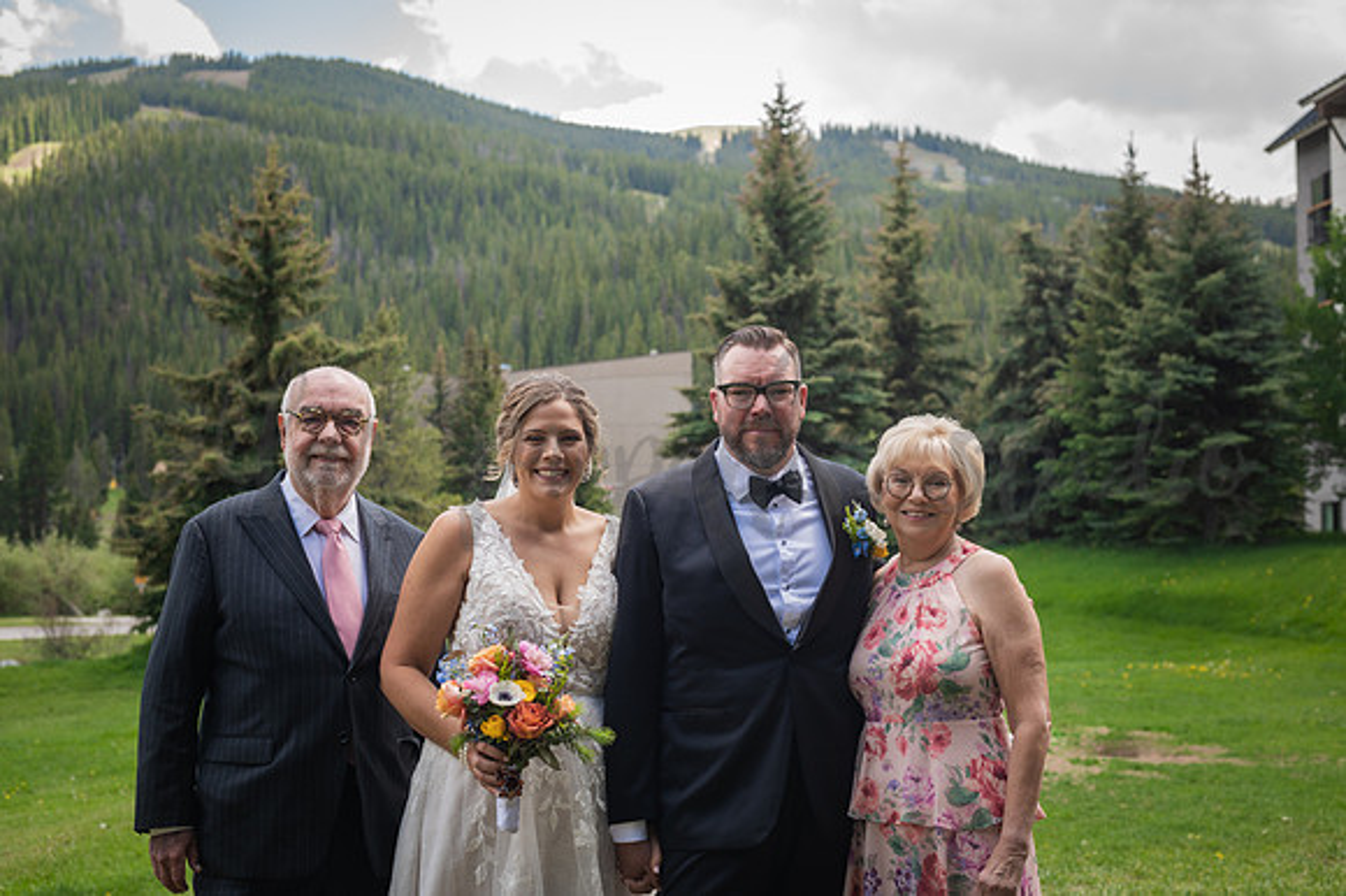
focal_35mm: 50
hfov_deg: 39.6
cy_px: 448
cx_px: 673
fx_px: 1868
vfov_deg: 27.0
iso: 125
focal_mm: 50
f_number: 5
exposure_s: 1/200
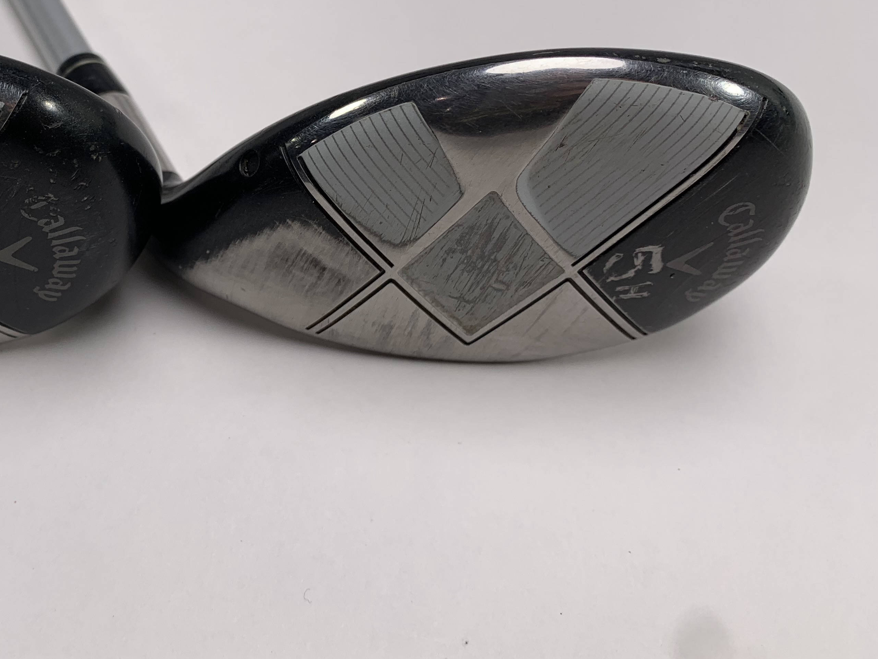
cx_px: 195
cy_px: 219
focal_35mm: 41
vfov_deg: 34.8
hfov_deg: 43.9
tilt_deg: -47.4
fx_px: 1040
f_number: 1.8
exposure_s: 1/208
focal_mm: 4.25
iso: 25
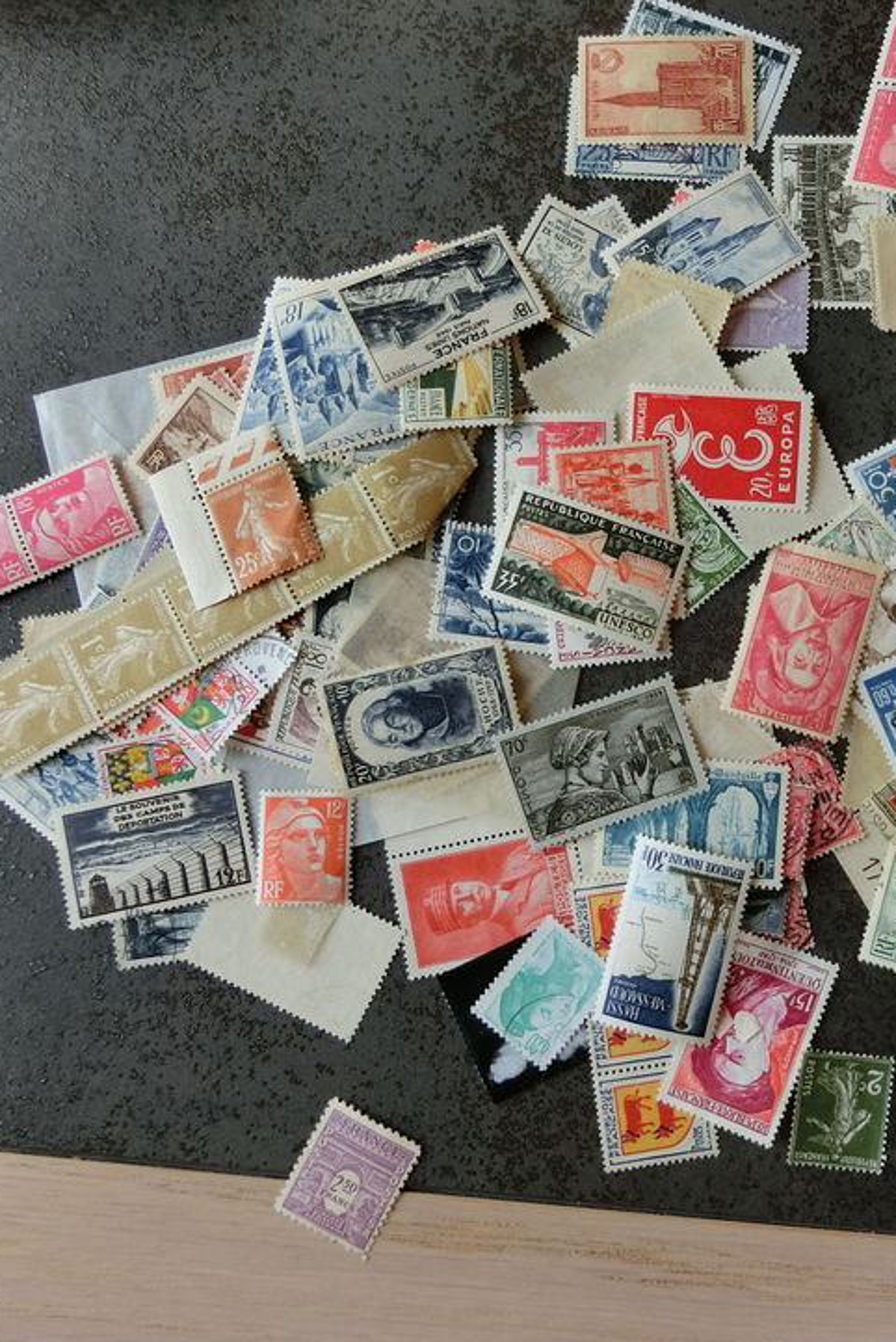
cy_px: 664
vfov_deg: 53.1
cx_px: 797
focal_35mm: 36
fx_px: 1343
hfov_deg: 34.9
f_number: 3.5
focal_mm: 4.5
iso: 80
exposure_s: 1/250
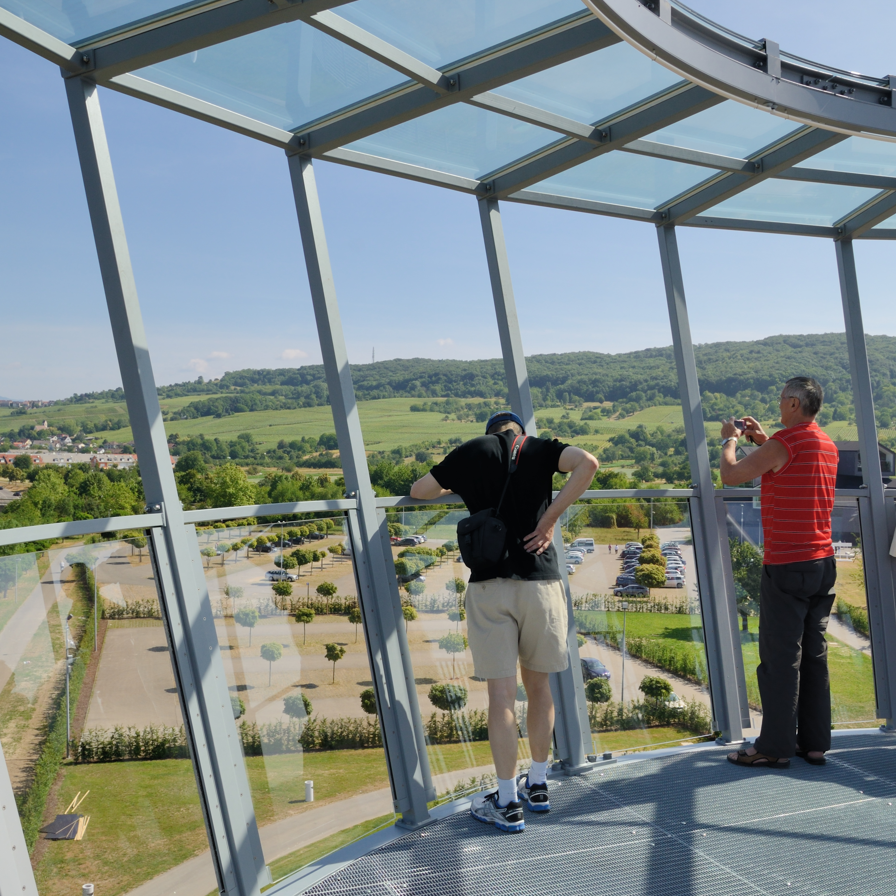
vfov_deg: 48.9
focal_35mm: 34
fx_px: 986
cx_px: 473
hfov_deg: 48.9
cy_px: 437
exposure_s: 1/320
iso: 200
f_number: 8
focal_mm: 17
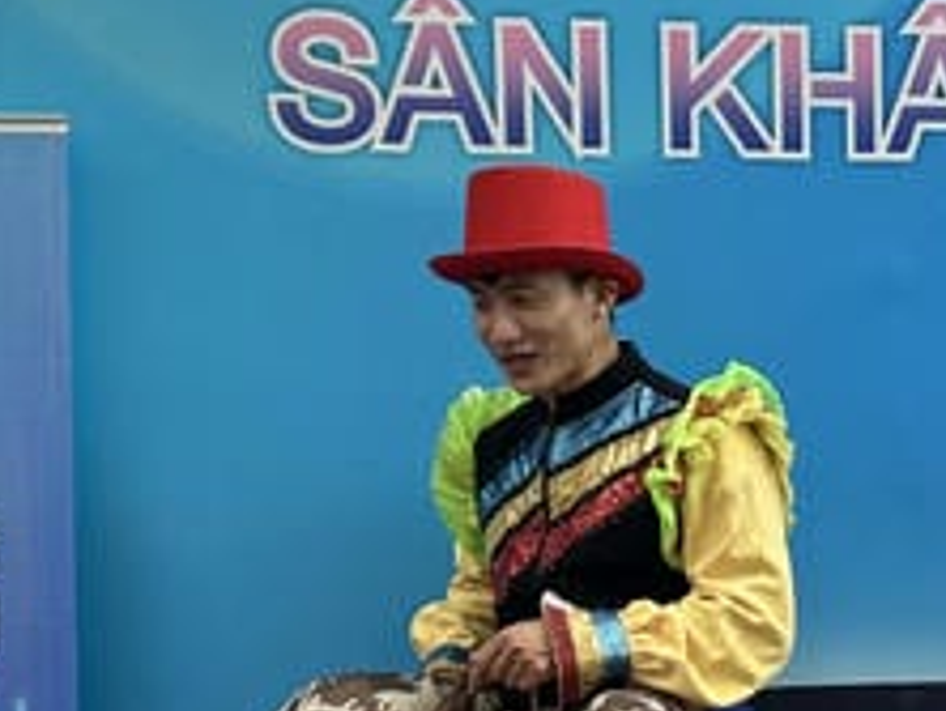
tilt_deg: -8.5
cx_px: 1010
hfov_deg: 17.6
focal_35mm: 108
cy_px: 762
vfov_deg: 13.5
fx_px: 2955
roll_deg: +0.2
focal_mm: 6.86
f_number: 1.78
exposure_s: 1/690
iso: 80
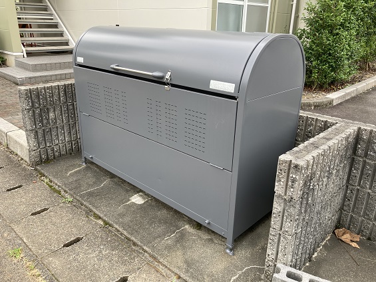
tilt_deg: -19.8
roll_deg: -1.3
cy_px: 141
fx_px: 304
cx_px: 188
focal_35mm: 28
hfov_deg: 63.4
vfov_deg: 49.8
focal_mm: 3.99
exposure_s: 1/128
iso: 20
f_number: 1.8
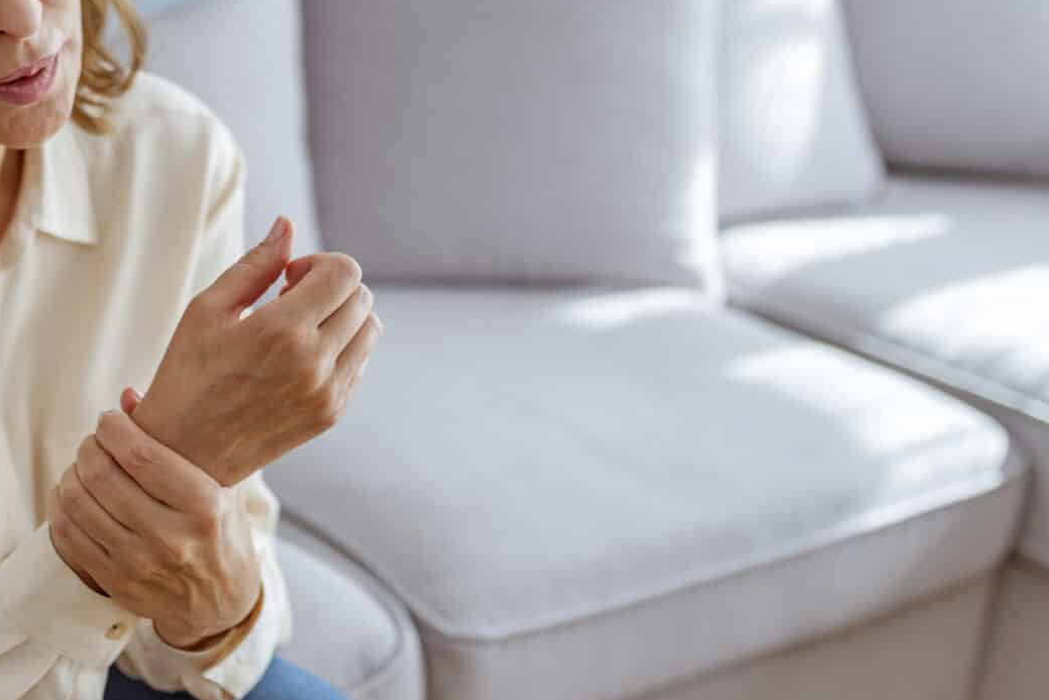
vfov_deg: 19.6
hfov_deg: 28.6
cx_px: 201
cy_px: 202
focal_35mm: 69
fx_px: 2011
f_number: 2
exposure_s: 1/160
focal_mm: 35
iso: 50
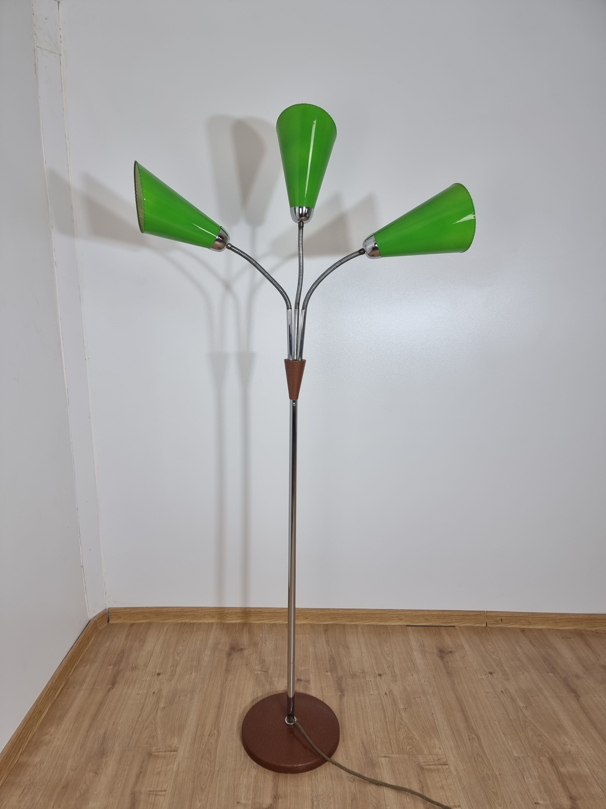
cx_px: 303
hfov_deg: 56.8
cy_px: 404
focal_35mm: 24
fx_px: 560
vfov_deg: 71.6
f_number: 1.8
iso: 50
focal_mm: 6.7
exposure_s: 1/100
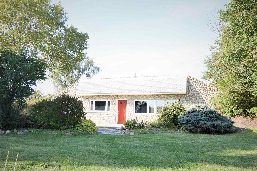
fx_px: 214
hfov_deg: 61.9
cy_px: 86
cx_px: 128
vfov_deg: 43.6
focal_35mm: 30
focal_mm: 20
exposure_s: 1/250
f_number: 8
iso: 400
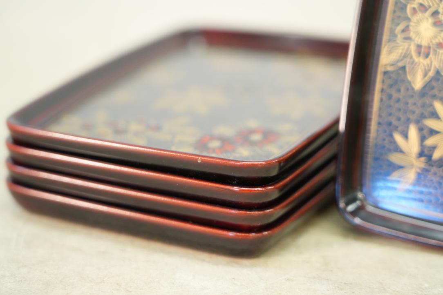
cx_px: 222
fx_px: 1292
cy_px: 148
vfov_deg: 13.0
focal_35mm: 105
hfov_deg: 19.5
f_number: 4
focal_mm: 105
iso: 5000
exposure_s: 1/125
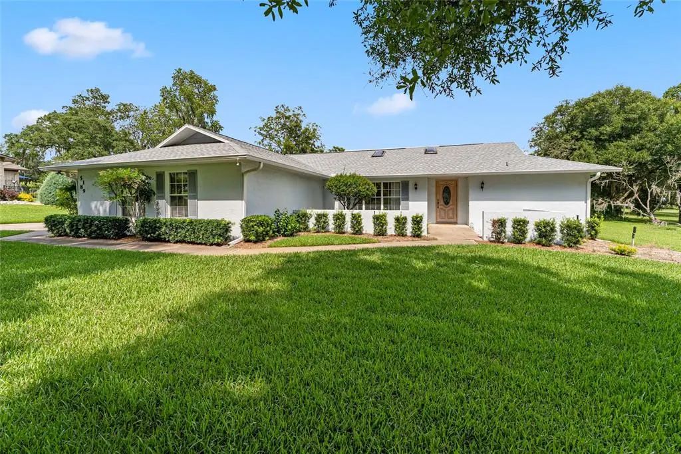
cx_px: 340
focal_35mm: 14
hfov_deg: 104.2
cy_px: 227
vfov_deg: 81.2
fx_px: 265
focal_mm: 14
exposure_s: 1/250
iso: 125
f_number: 8
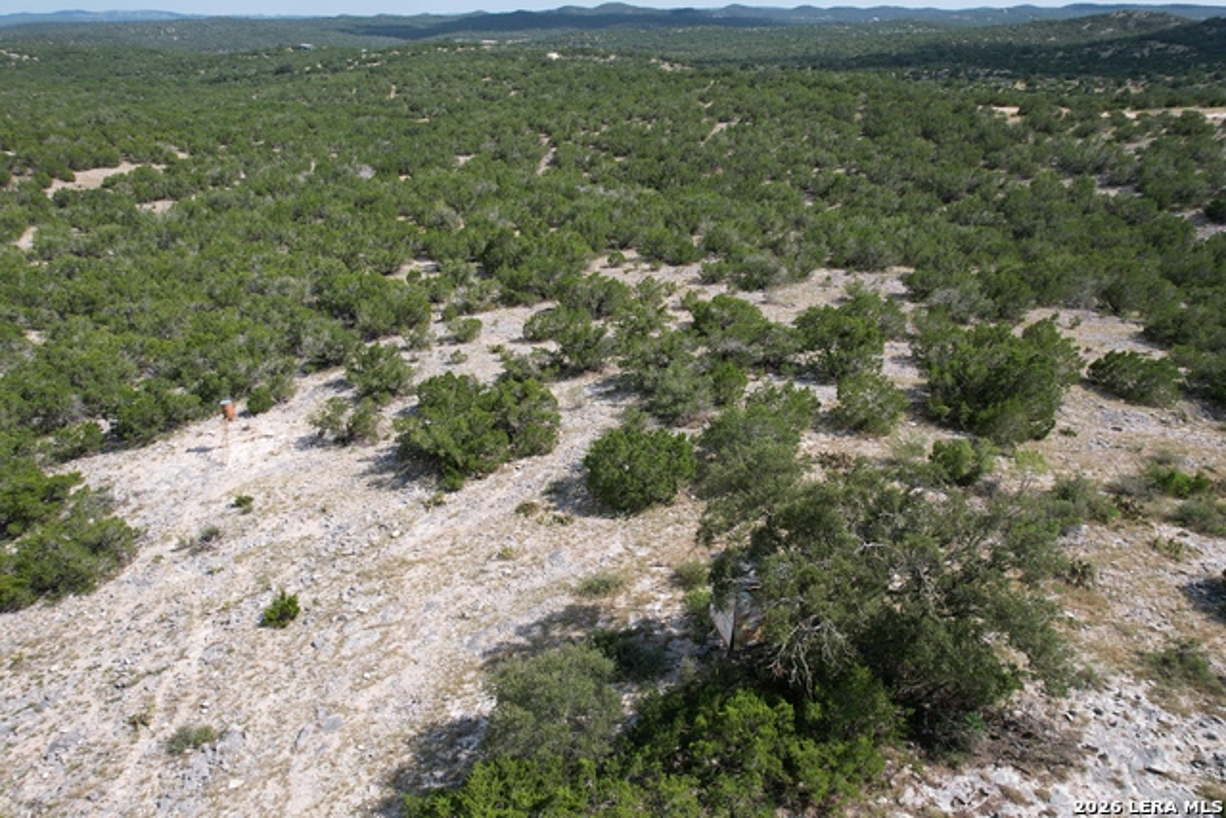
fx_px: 749
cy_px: 409
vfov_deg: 57.3
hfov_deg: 78.6
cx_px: 613
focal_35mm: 22
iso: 120
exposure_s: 1/1600
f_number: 2.8
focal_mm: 8.38
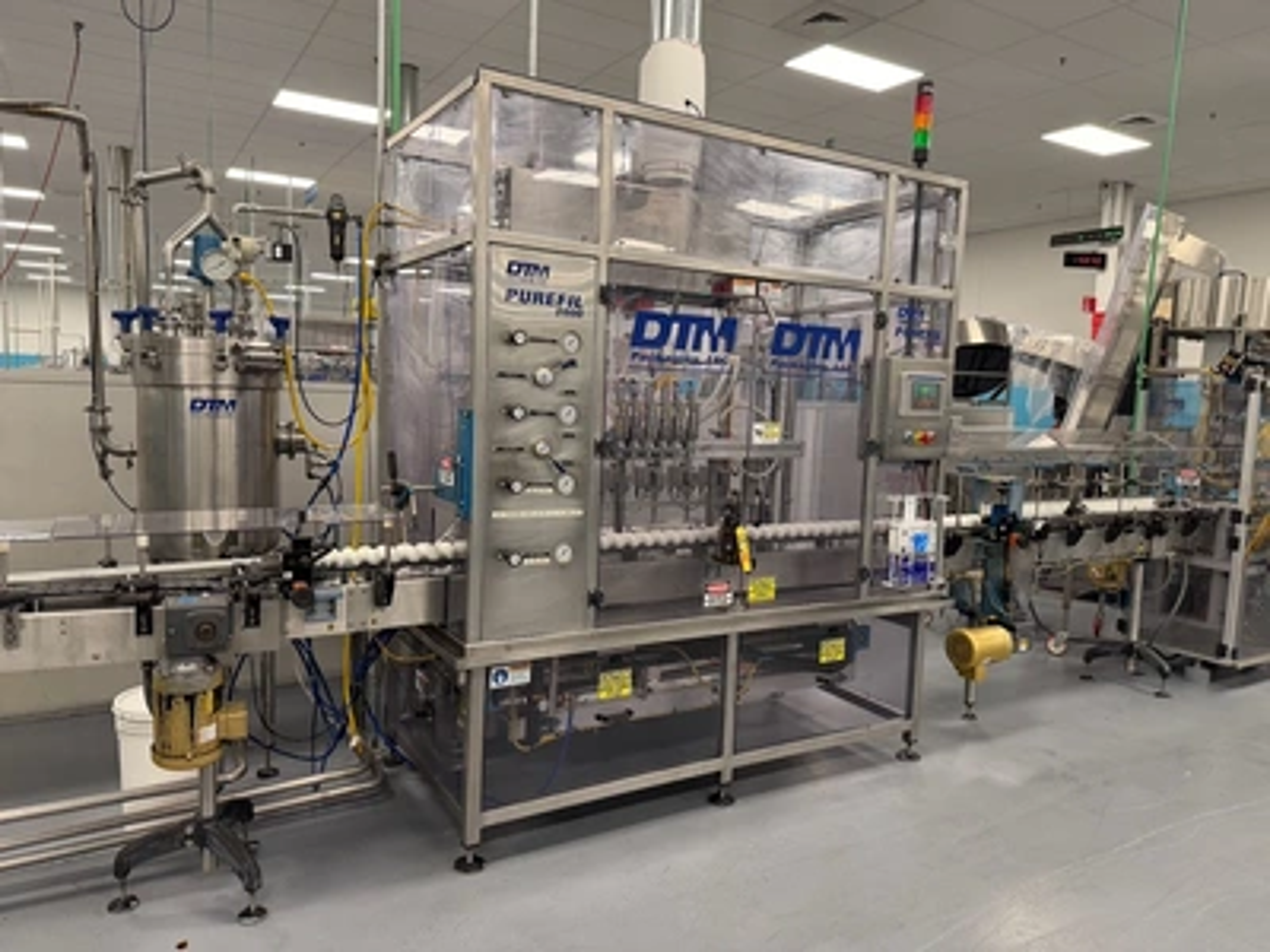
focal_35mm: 24
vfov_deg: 56.8
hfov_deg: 71.6
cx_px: 635
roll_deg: -2.1
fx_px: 881
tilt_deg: -6.5
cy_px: 476
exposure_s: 1/120
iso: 400
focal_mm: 6.76
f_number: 1.78
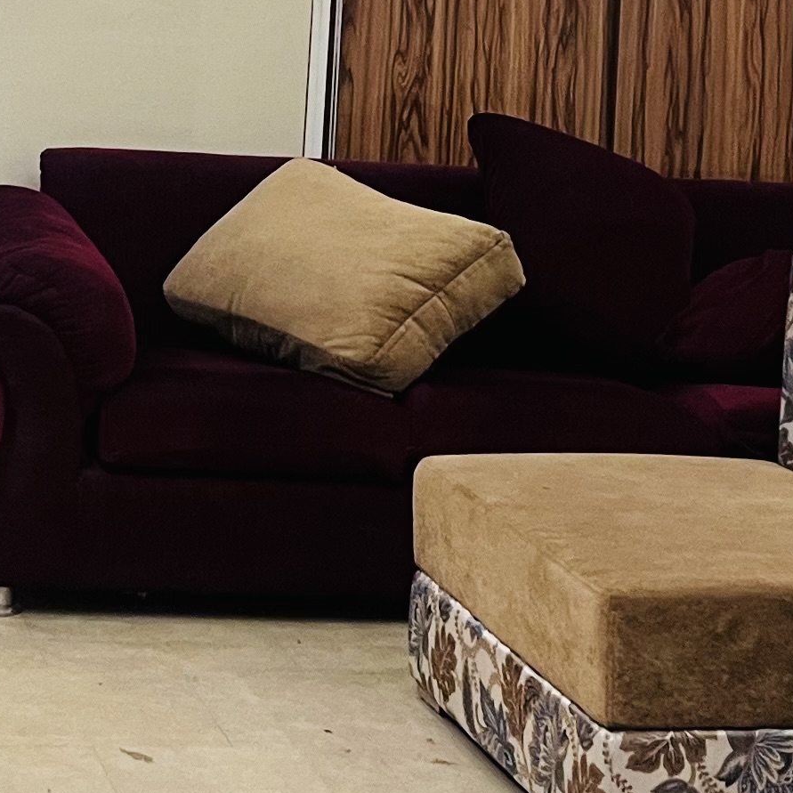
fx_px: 2695
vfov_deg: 16.2
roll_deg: -2.7
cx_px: 162
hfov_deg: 16.6
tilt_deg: +0.1
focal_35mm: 104
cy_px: -85
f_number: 1.6
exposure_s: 1/50
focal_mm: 5.1
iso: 200
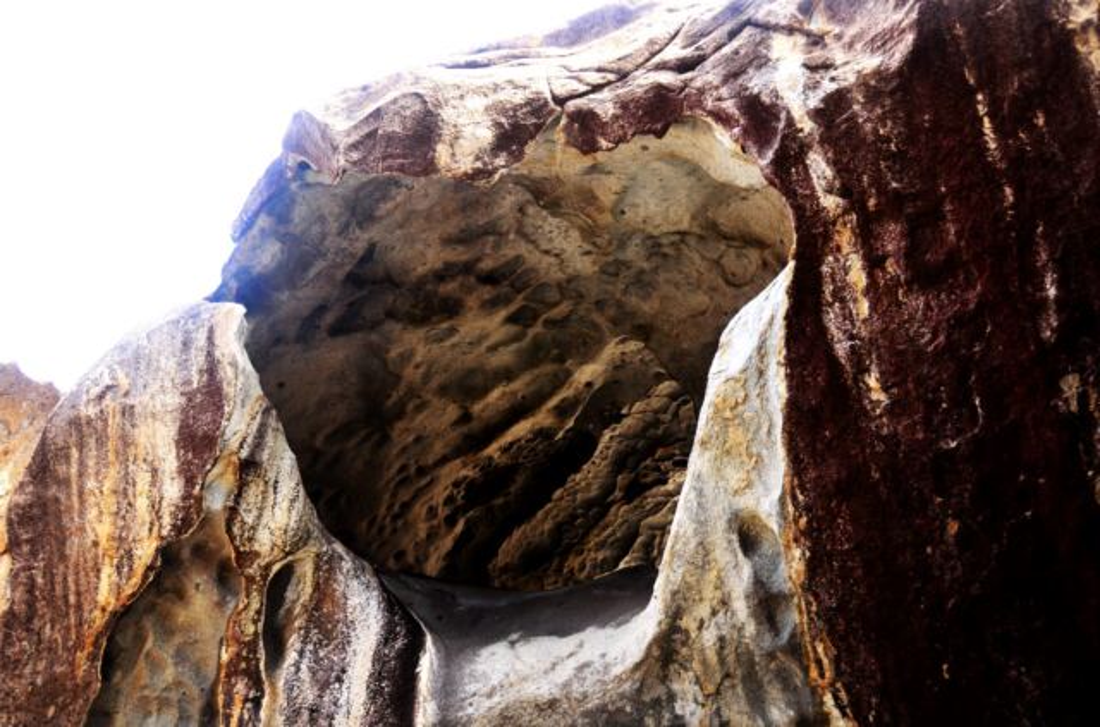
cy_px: 364
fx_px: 1006
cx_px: 550
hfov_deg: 57.4
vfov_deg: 39.7
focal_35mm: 33
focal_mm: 22
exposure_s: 1/200
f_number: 4.5
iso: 200
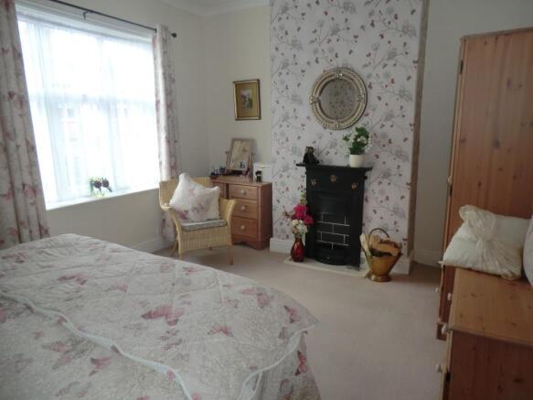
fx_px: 369
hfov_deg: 71.6
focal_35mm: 24
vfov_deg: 56.8
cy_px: 200
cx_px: 266
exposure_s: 1/60
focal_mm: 4.3
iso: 100
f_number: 3.2
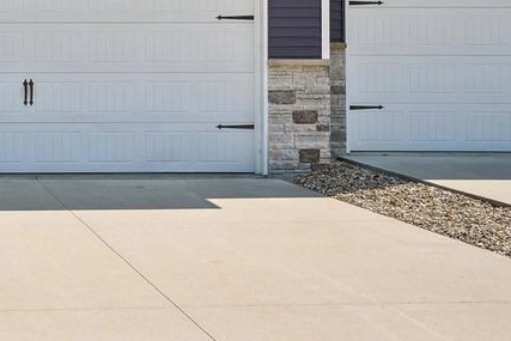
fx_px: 1193
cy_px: -51
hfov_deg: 22.4
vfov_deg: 15.7
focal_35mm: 84
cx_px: -90
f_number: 9
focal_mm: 35
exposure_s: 1/500
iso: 400
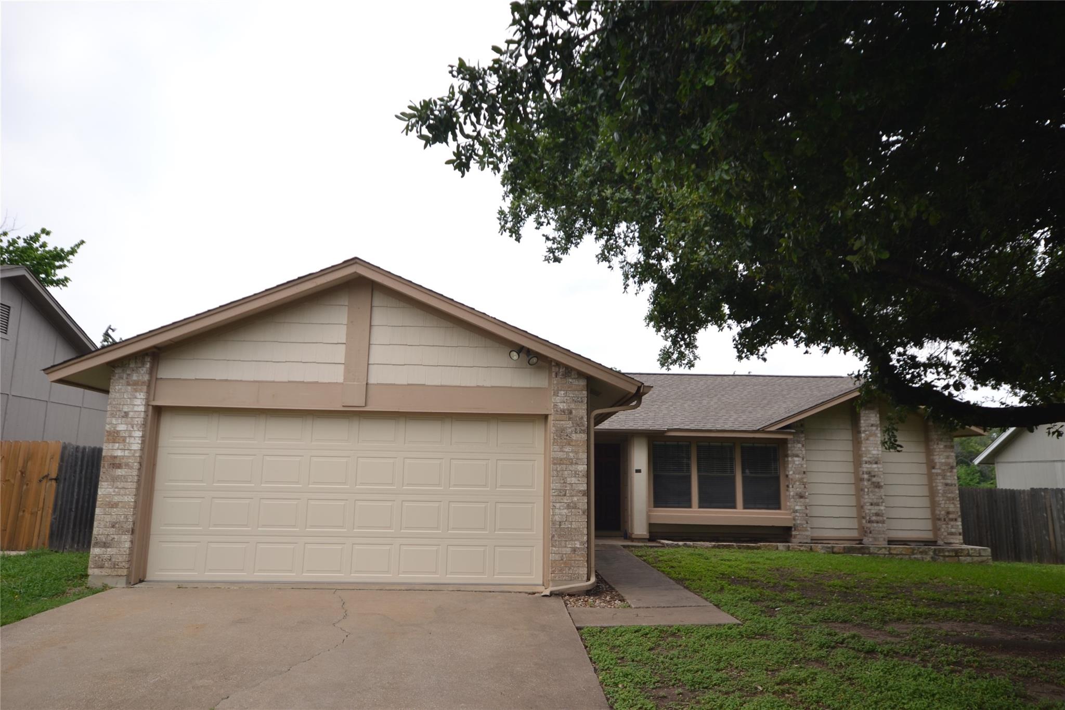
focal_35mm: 22
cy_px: 355
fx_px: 666
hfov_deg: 77.3
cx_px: 532
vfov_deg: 56.1
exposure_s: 1/200
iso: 100
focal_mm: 15
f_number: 7.1
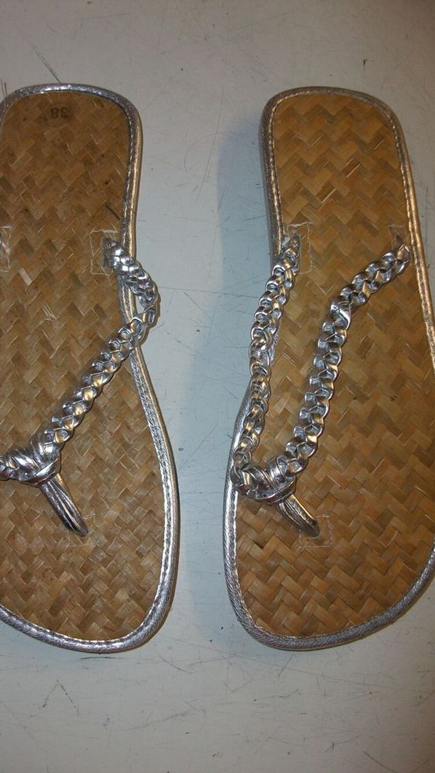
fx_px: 718
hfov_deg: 33.6
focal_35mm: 35
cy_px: 387
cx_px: 178
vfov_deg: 56.6
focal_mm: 5.7
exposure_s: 1/40
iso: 125
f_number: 2.9
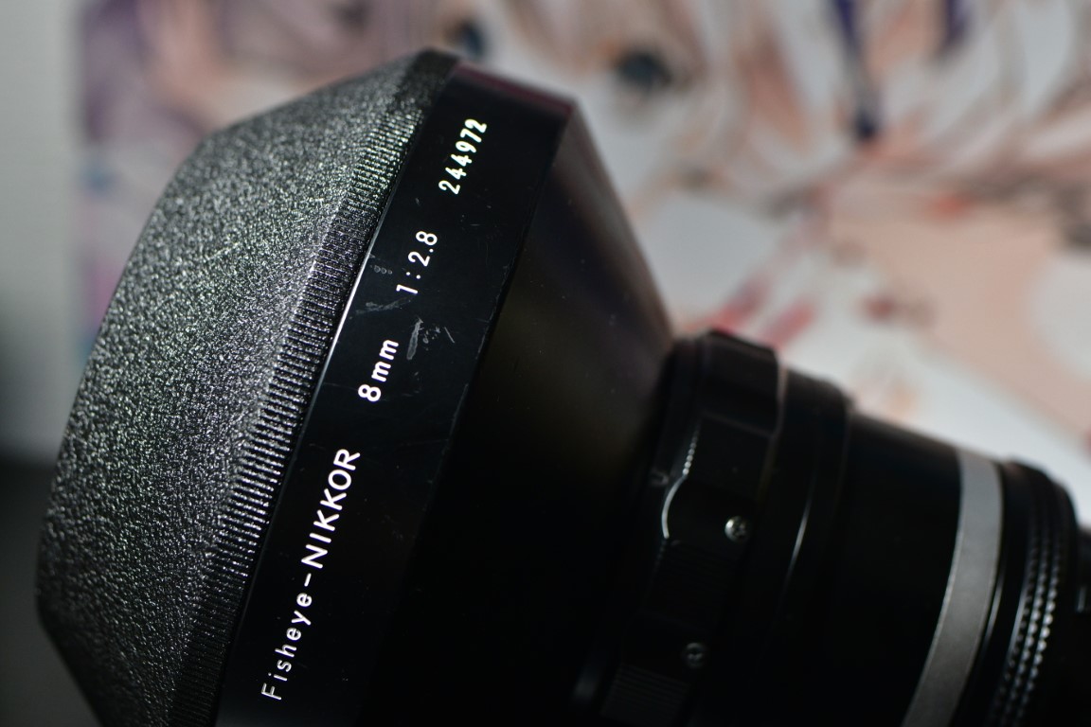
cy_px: 364
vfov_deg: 25.8
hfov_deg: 37.9
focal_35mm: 52
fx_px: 1591
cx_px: 546
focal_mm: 35
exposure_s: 1/60
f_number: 4
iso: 800
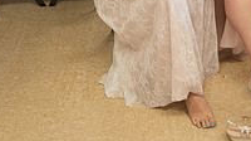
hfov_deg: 27.4
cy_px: -27
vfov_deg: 15.9
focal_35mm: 73
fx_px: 485
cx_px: 247
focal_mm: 24
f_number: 3.5
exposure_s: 1/125
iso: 400
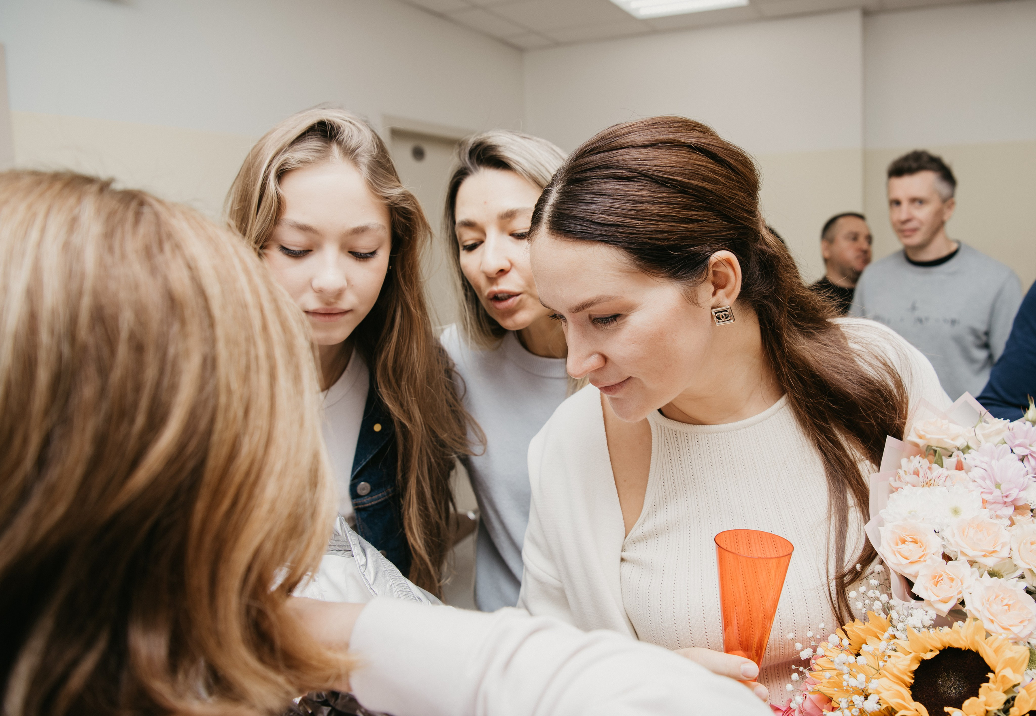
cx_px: 588
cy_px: 324
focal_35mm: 27
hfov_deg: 66.6
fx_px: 784
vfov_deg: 49.0
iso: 200
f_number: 4
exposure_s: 1/160
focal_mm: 24
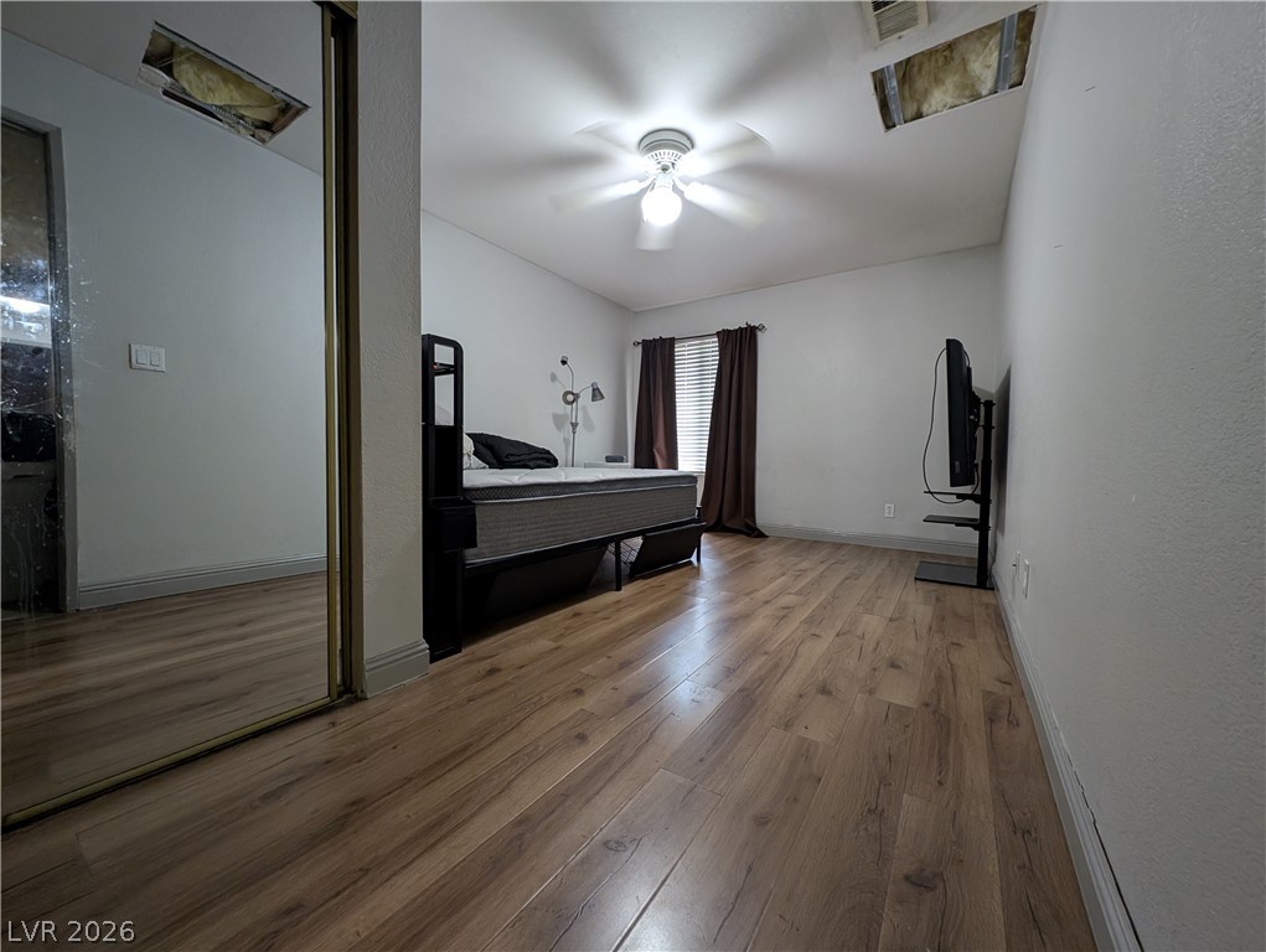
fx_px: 439
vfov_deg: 94.6
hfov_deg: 110.5
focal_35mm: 12
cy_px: 476
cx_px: 633
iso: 193
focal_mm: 2.23
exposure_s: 1/24
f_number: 1.95
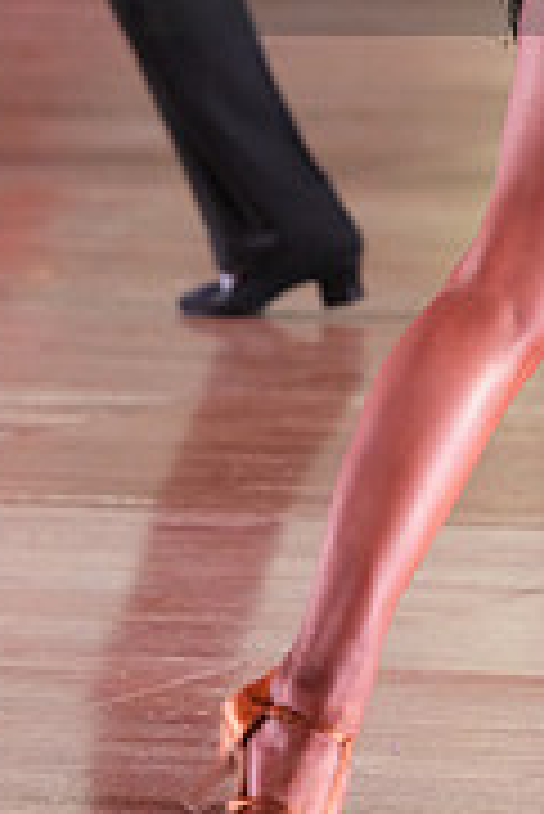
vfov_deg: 3.5
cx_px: 767
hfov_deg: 2.3
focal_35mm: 588
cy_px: -112
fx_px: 13302
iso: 4000
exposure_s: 1/200
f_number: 5
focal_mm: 184
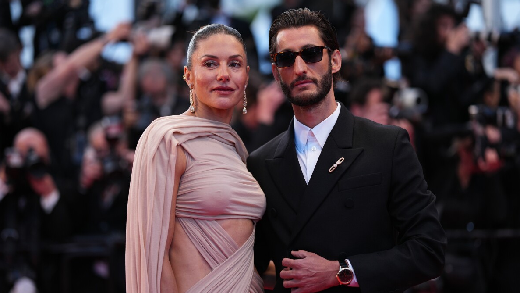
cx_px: 258
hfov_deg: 23.7
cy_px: 157
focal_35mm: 90
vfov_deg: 13.4
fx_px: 1241
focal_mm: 85
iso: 400
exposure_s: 1/1000
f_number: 1.4
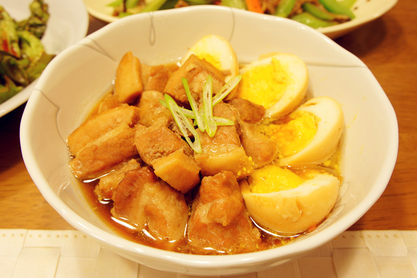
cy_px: 141
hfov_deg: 60.3
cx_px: 202
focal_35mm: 31
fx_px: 359
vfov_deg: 42.3
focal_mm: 20
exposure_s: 1/5
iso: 200
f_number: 6.3
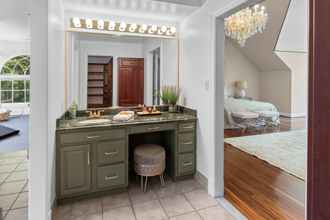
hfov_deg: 89.9
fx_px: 165
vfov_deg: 66.8
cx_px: 157
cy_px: 90
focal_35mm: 18
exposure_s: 1/6
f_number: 8
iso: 200
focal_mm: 10
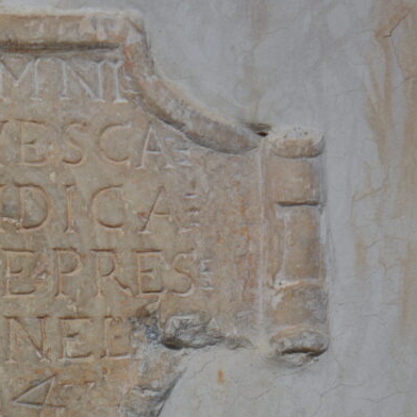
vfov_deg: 9.6
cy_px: 189
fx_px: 2496
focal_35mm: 183
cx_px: -89
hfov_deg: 9.4
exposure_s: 1/2500
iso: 200
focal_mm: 55
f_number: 5.6
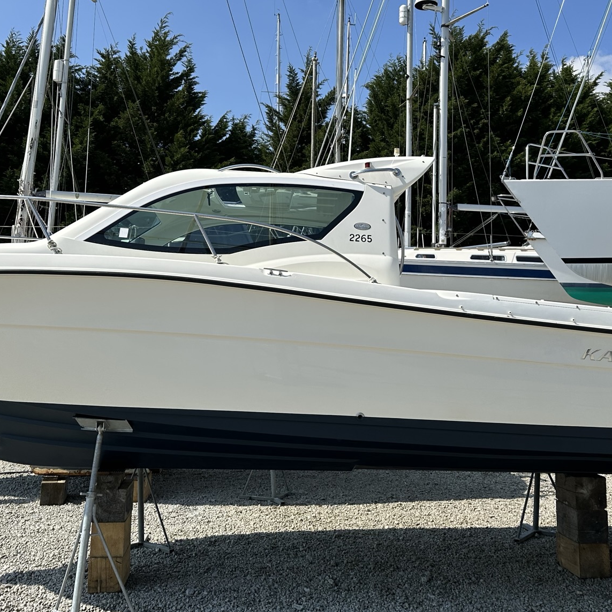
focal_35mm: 38
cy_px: 229
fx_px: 760
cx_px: 302
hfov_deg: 43.9
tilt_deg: +8.1
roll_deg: +0.3
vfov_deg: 43.5
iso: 80
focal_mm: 6.86
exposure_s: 1/5848
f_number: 1.78
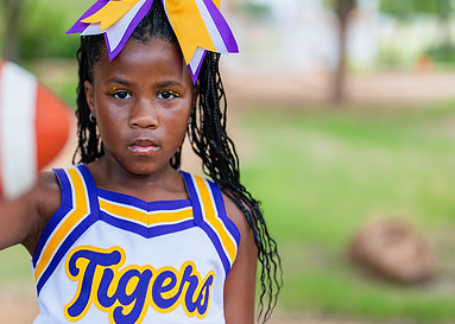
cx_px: 134
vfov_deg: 17.6
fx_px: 1046
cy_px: 166
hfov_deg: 24.4
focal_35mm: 81
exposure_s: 1/400
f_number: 1.2
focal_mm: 50
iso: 125
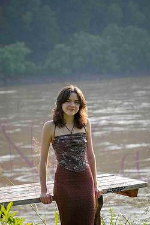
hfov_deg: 9.5
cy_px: 128
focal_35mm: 144
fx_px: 900
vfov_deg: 14.2
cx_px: 76
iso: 400
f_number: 6.3
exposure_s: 1/320
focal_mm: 120
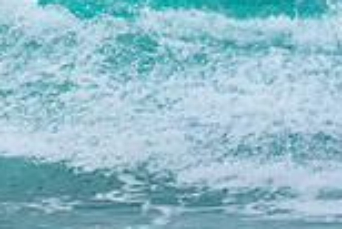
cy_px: -47
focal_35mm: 2073
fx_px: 19712
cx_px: -122
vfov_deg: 0.7
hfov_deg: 1.0
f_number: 10
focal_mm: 400
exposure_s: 1/2000
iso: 500
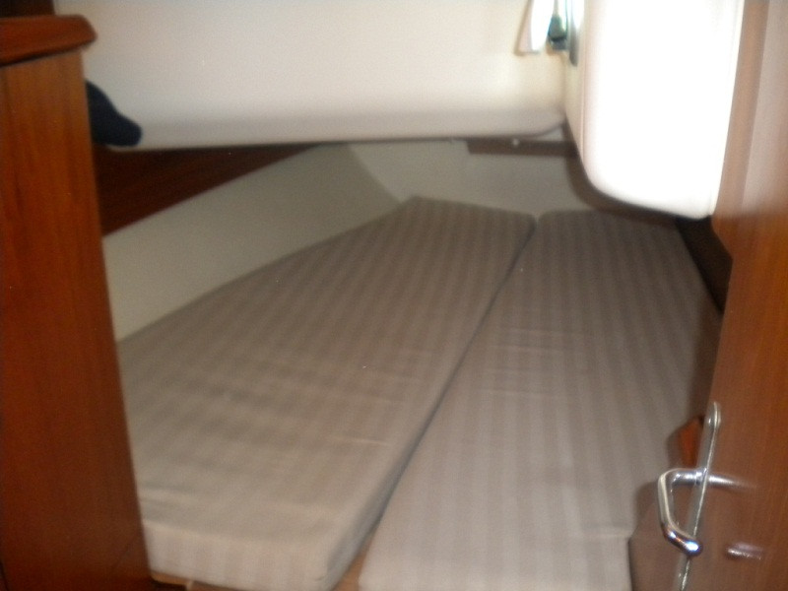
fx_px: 797
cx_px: 394
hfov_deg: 52.6
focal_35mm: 35
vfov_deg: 40.7
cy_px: 296
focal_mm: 6.3
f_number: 3.1
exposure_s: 1/30
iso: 400
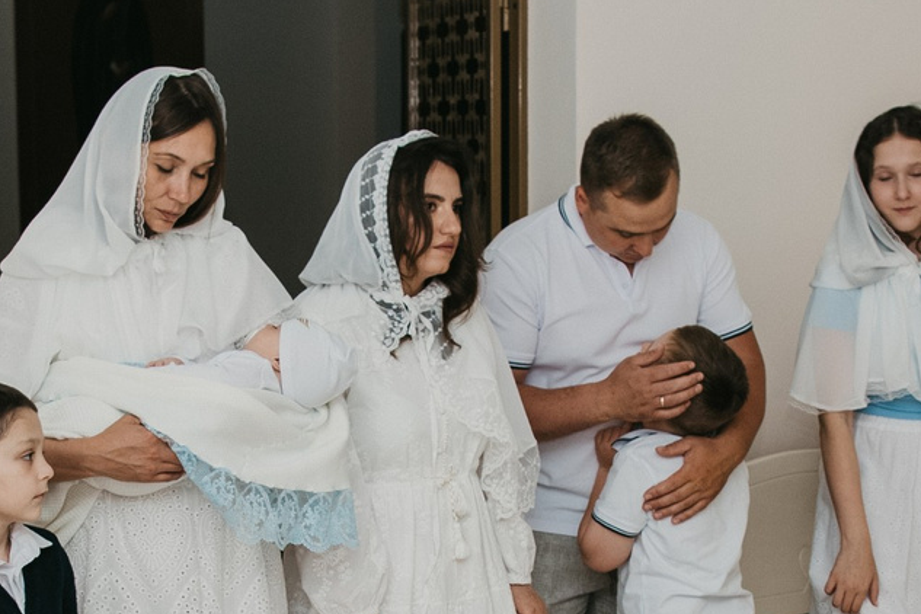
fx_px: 2481
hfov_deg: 21.0
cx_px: 383
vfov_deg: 13.8
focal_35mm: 97
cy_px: 701
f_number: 4
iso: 200
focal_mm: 24
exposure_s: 1/160
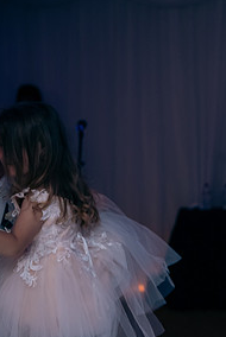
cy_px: 224
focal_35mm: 102
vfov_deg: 19.9
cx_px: 339
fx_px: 958
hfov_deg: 12.8
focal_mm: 50
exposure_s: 1/160
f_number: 3.5
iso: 800
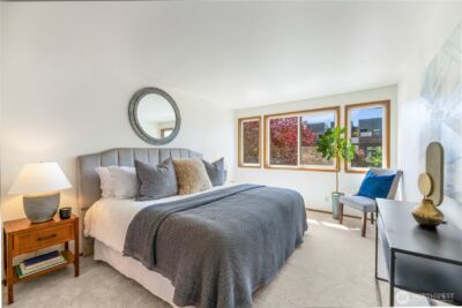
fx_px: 180
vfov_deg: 81.3
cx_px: 231
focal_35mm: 14
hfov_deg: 104.2
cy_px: 154
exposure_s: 1/800
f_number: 5.6
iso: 200
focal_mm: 14
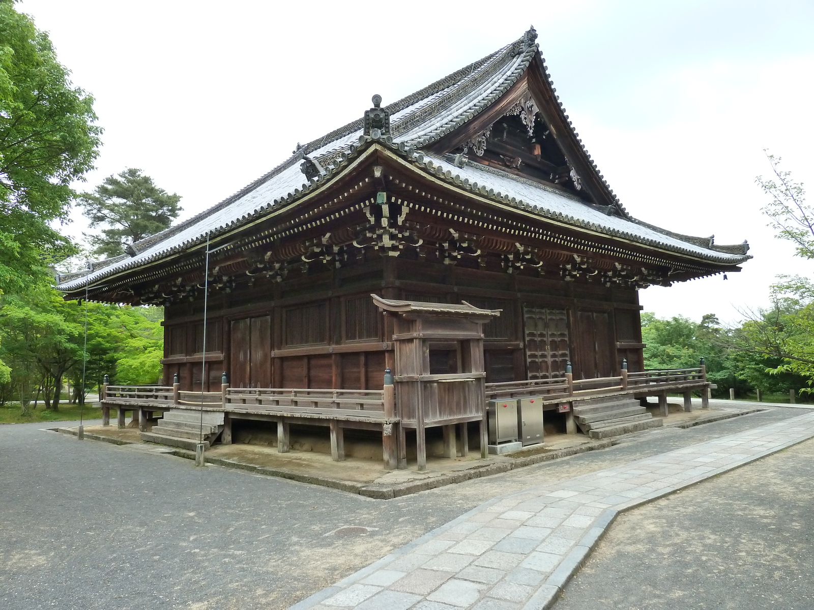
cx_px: 407
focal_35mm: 25
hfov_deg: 69.4
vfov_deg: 54.9
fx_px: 588
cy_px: 305
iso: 200
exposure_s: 1/125
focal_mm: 4.1
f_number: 3.5
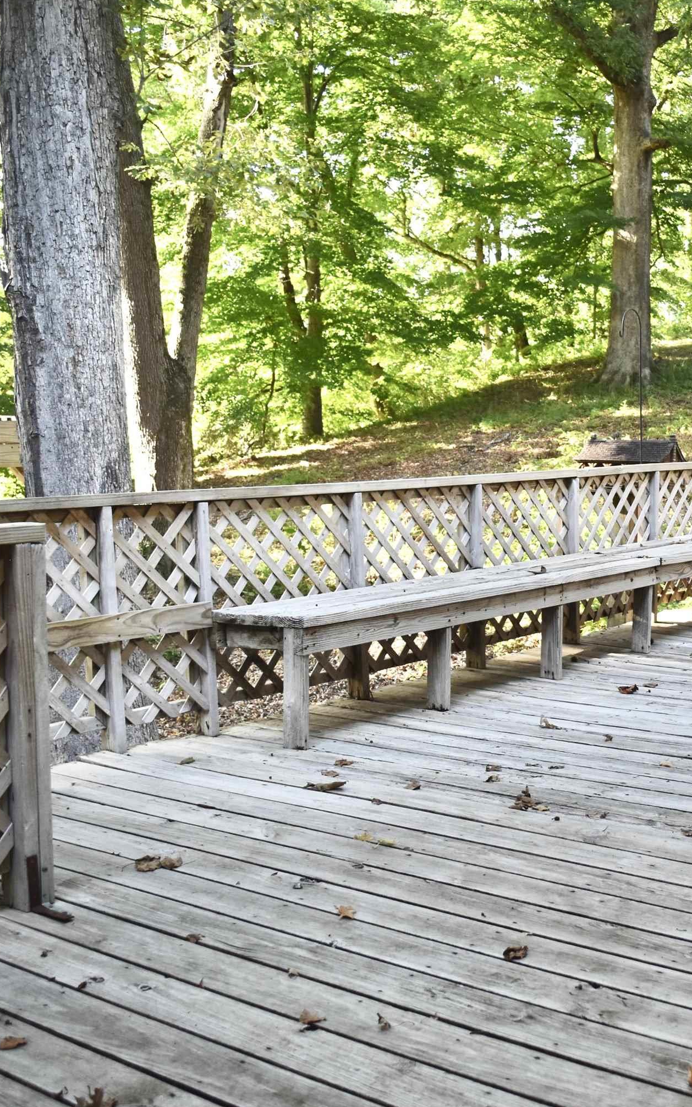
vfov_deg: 47.2
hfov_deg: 30.0
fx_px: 1267
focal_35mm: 42
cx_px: 529
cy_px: 559
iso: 400
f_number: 4
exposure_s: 1/60
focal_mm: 18
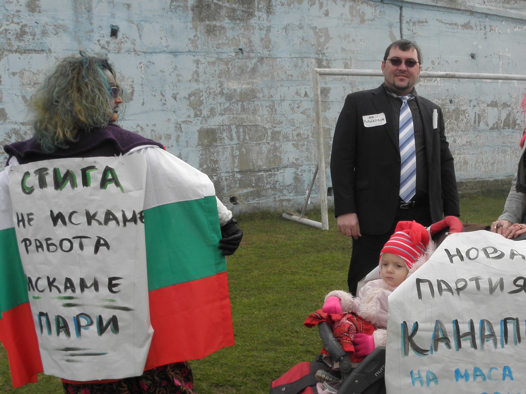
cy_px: 263
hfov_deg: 46.9
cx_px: 363
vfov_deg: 36.4
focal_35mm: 39
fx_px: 593
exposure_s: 1/100
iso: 64
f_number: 5.6
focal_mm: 4.6
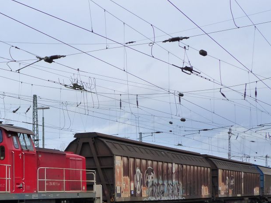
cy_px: 175
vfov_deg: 16.8
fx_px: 681
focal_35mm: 87
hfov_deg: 21.9
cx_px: 14
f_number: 4
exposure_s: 1/800
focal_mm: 8.1
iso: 250
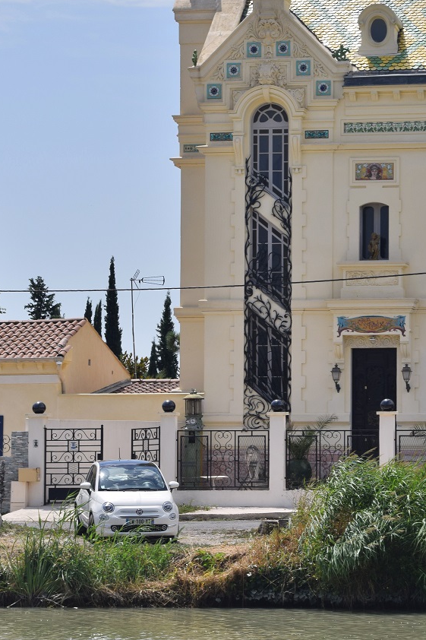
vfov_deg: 14.8
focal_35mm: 139
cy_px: 314
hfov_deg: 9.8
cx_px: 334
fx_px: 2468
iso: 200
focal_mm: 52
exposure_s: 1/400
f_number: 10
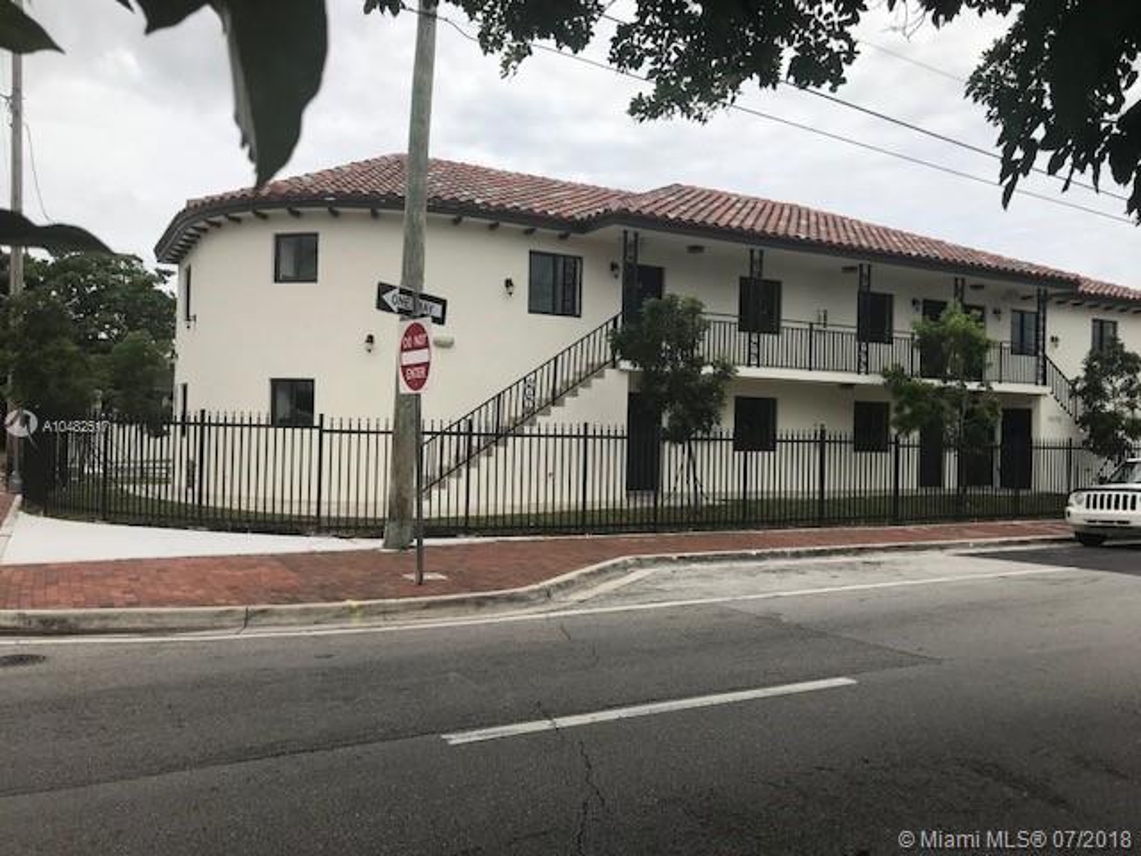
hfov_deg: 63.4
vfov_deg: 49.7
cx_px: 570
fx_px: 923
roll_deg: -1.0
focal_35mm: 28
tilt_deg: +0.3
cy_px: 428
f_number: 1.8
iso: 20
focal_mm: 3.99
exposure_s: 1/2907
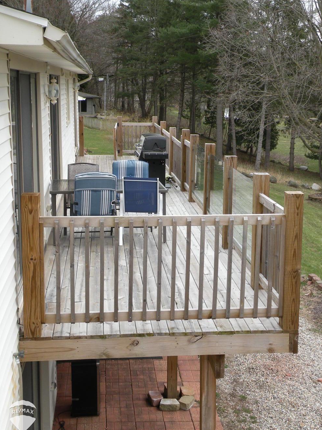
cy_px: 203
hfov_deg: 28.5
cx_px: 182
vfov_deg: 37.5
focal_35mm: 51
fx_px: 633
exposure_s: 1/138
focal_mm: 7.4
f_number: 4.5
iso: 64
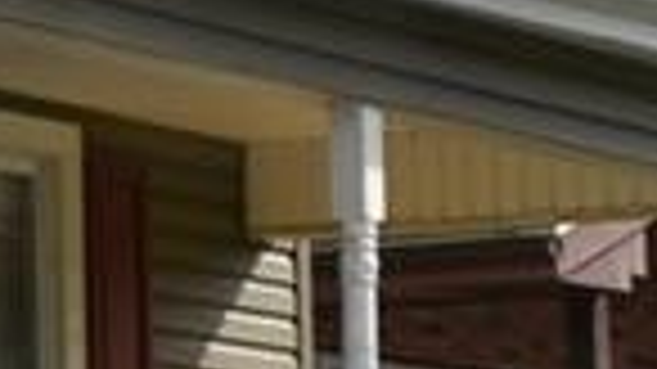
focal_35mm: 198
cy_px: 9
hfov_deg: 9.0
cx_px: -1251
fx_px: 3448
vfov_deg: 6.1
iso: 200
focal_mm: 18
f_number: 10
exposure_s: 1/400
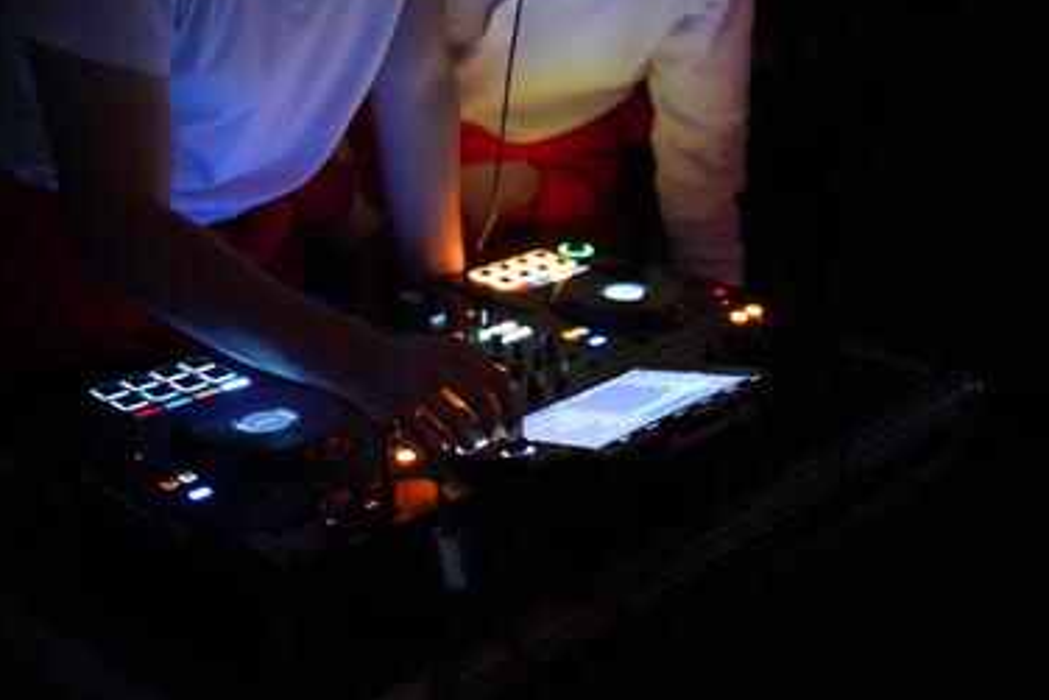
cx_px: 550
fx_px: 1499
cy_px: 342
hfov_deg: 38.6
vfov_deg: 26.3
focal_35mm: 51
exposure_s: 1/60
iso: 12800
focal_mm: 48.4
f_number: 2.8
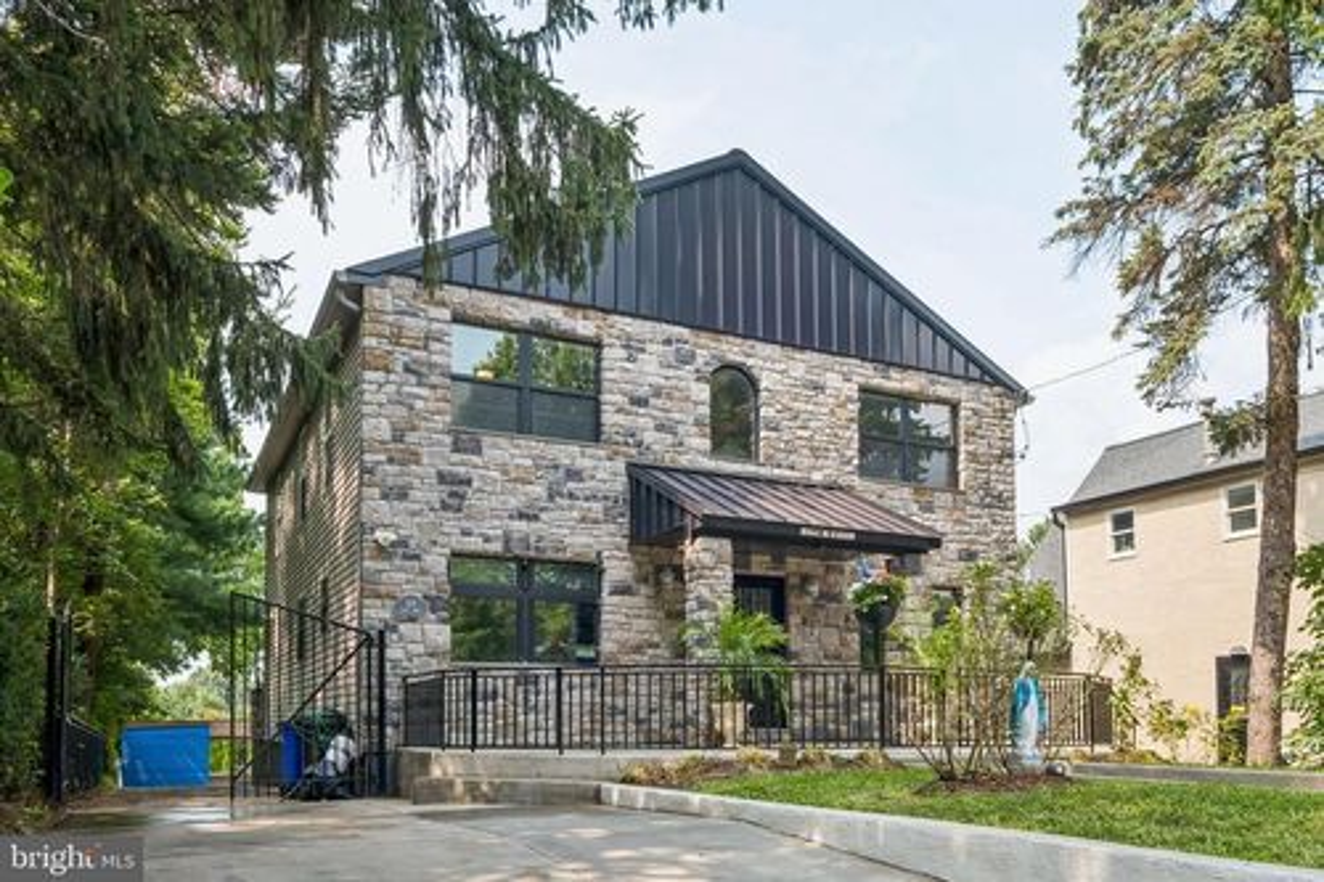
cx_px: 662
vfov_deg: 51.3
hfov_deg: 71.5
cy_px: 441
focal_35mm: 25
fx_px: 919
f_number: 8
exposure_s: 1/125
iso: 250
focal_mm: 16.6
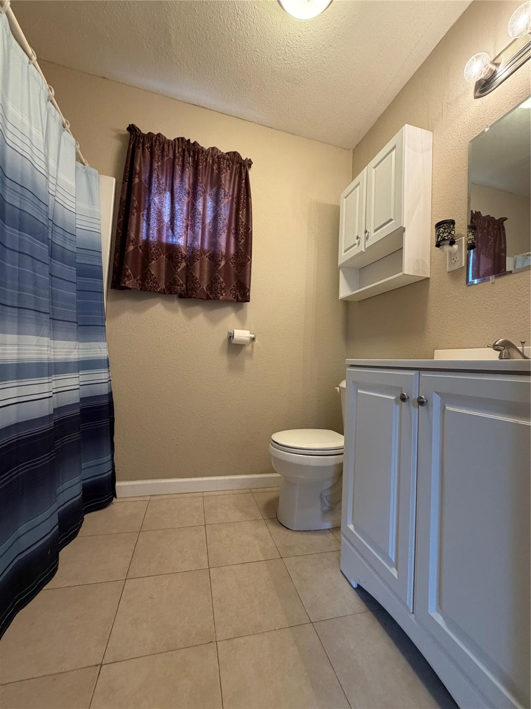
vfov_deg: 102.1
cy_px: 354
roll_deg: -3.4
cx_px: 266
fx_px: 286
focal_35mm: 14
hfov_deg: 85.7
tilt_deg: +0.6
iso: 320
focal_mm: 2.22
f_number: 2.2
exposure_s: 1/120
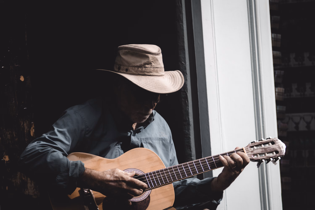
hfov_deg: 11.4
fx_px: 1575
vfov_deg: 7.6
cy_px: 105
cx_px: 158
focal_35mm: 180
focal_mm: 120
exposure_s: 1/500
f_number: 2.8
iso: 100
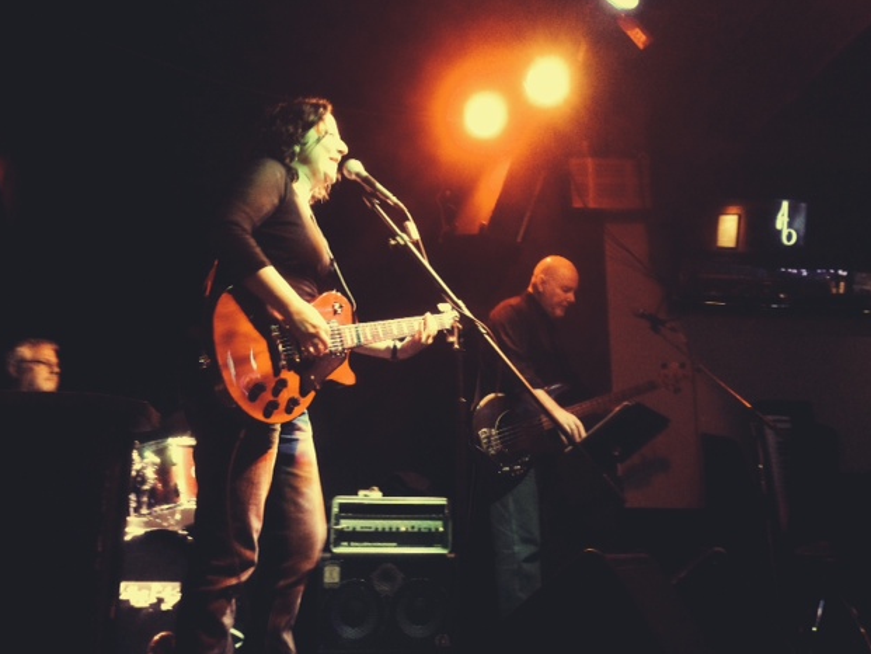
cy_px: 328
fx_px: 856
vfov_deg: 41.8
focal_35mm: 34
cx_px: 424
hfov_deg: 53.9
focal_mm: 4.12
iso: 800
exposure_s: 1/15
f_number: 2.4
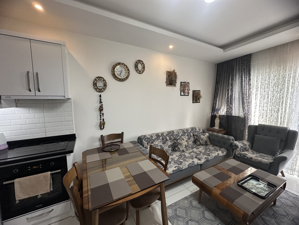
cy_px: 112
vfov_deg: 85.7
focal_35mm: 14
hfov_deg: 102.1
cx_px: 150
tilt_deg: -4.5
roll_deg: +1.4
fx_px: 121
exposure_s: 1/100
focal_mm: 2.22
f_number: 2.2
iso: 250
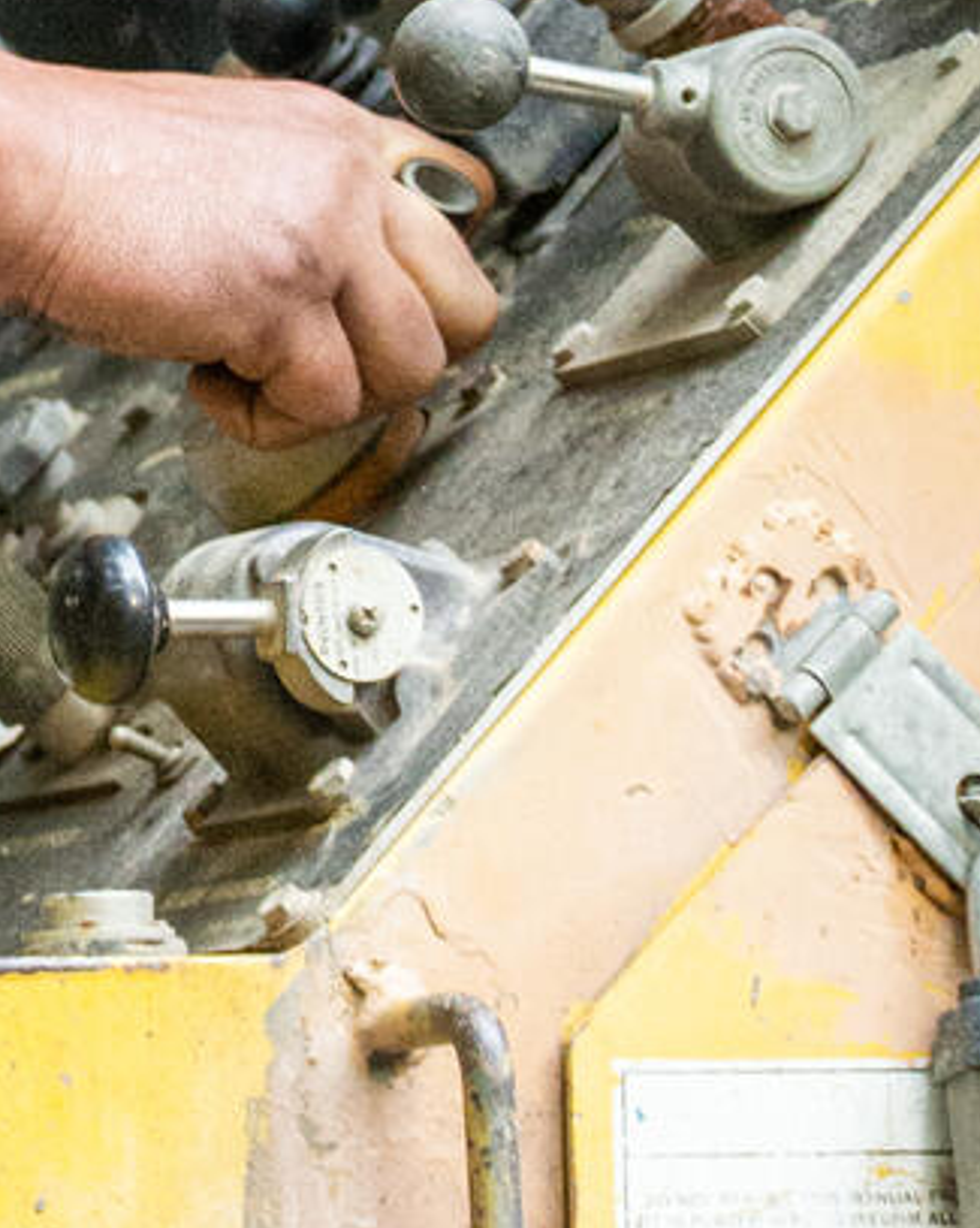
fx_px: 13877
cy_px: -756
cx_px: -817
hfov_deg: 4.0
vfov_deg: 5.0
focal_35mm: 382
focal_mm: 55
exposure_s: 1/500
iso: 2500
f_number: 4
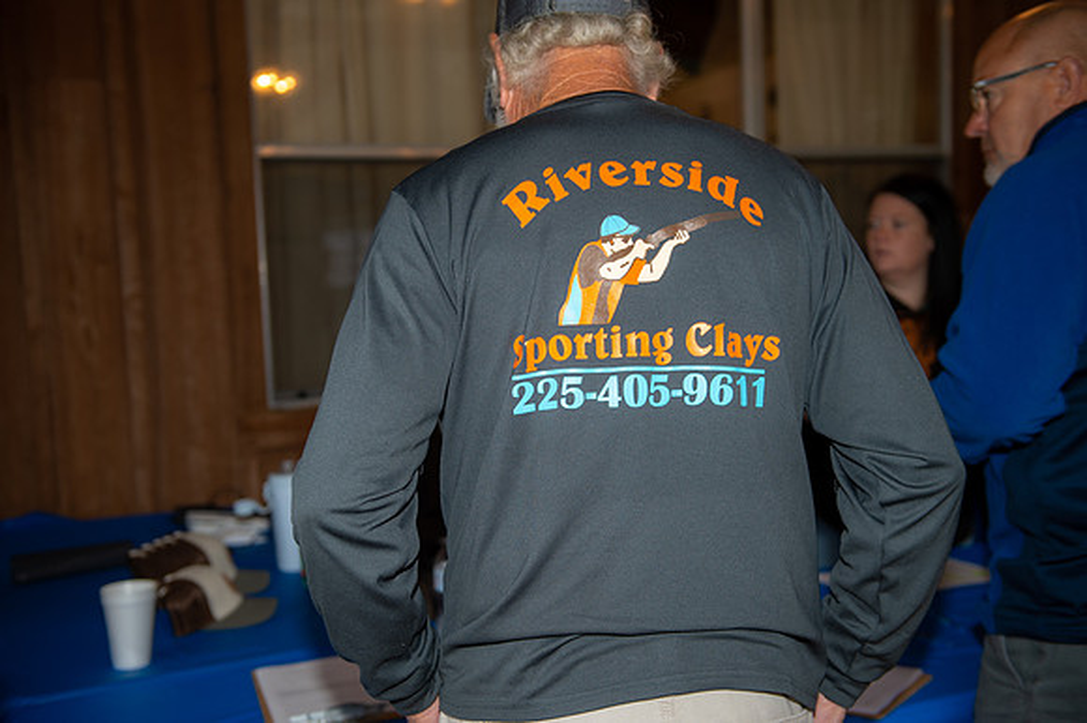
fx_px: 1267
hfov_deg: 46.4
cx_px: 544
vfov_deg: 31.9
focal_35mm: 42
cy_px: 362
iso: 400
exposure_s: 1/60
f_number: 3.5
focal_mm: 42
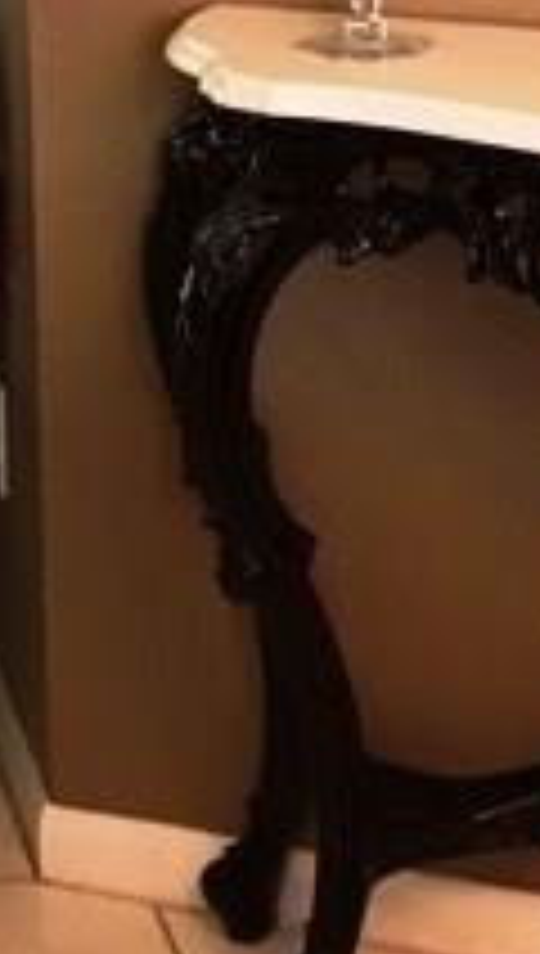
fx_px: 3724
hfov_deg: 8.3
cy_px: -328
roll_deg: +0.9
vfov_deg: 14.0
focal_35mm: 147
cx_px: 459
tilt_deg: -6.8
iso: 50
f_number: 1.8
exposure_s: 1/30
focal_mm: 3.99
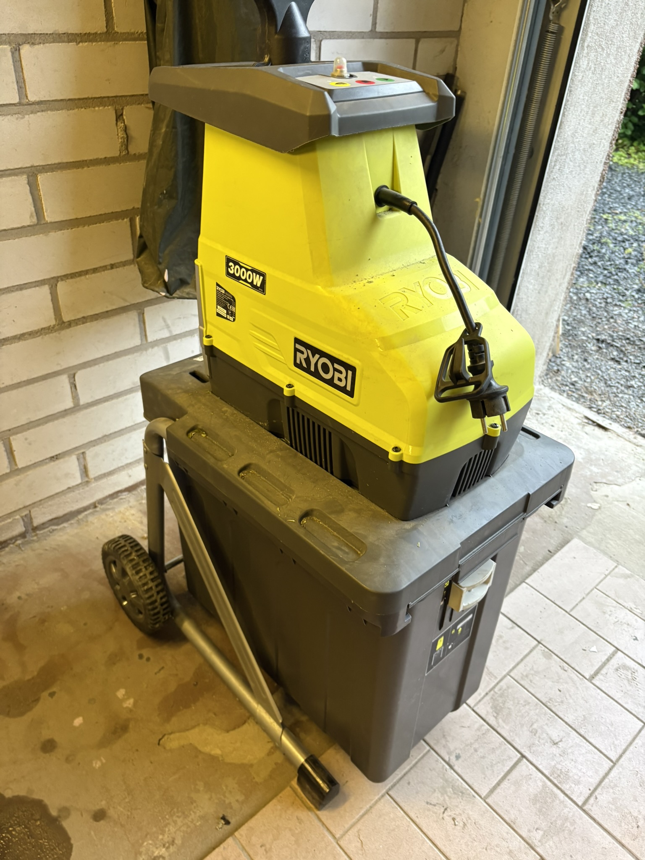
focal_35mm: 26
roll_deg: -6.0
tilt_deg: -35.5
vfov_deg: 67.3
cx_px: 322
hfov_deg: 53.1
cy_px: 430
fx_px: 646
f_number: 1.6
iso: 200
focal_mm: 5.96
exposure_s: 1/50
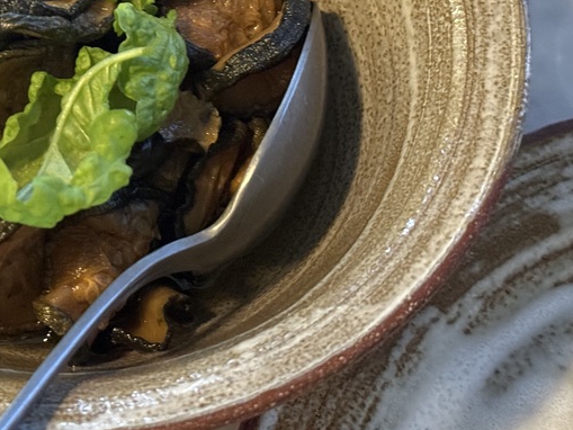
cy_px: 24
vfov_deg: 15.3
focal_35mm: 95
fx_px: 1573
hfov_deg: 20.1
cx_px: 12
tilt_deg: -58.7
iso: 500
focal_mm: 6.76
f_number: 1.78
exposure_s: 1/25
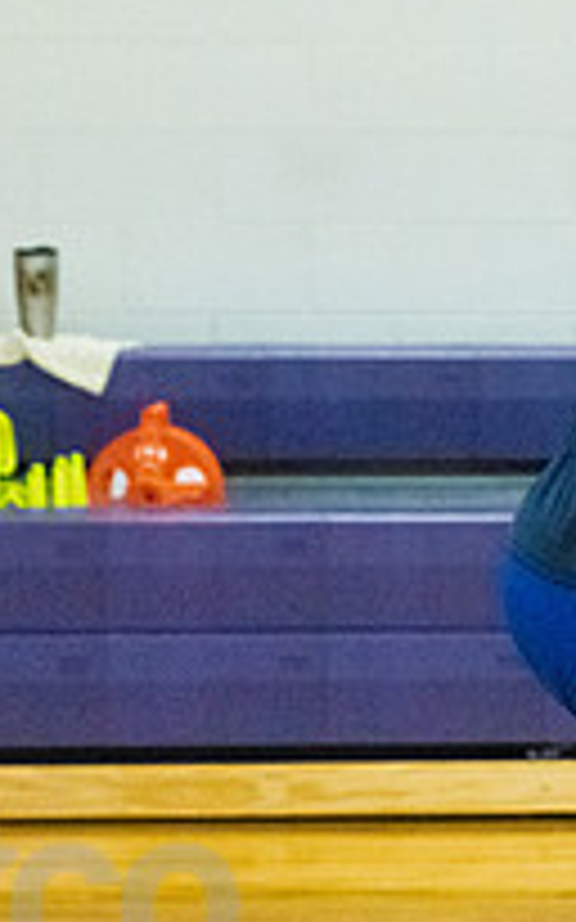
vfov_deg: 7.9
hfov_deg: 4.9
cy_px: 340
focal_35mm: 266
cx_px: 742
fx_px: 6686
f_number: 4.5
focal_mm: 92
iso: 6400
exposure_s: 1/640
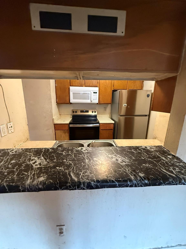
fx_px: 100
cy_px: 124
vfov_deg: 102.1
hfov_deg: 85.7
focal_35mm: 14
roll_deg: +0.1
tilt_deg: -13.2
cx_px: 93
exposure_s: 1/60
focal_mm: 2.22
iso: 640
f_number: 2.2
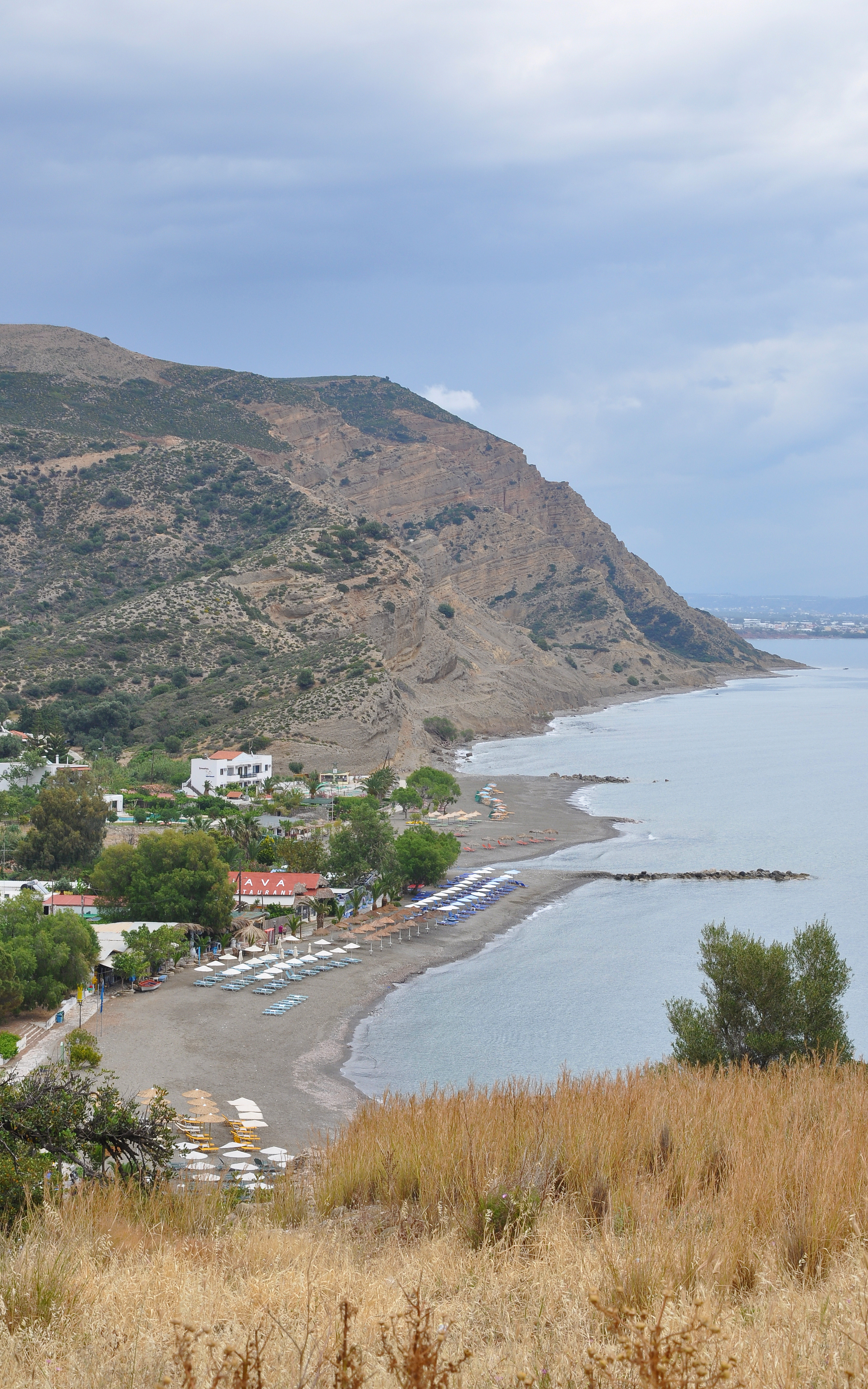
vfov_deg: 29.6
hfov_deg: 18.7
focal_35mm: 70
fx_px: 2631
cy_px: 691
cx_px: 433
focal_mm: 45
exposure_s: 1/100
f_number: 11
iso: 200
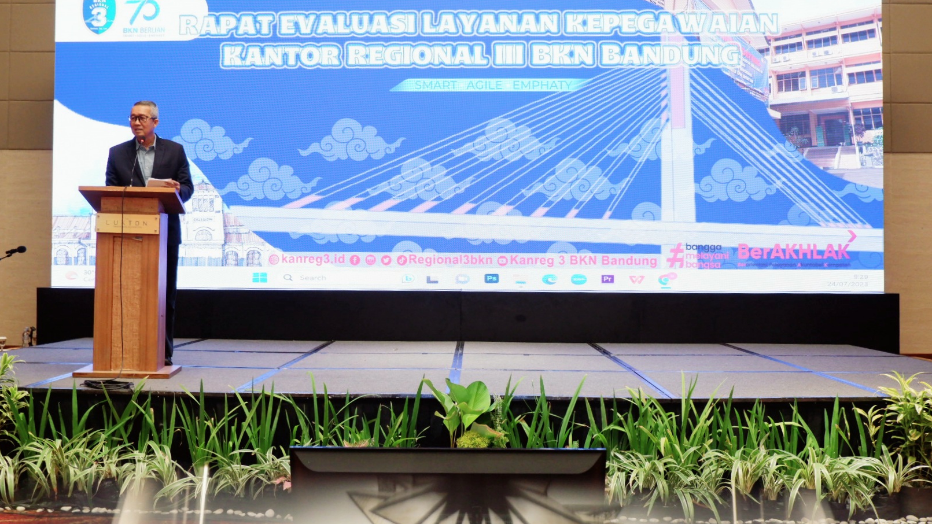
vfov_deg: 34.6
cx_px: 469
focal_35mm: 34
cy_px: 262
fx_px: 840
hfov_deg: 58.0
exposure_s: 1/30
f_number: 4.2
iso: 2000
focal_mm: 21.5
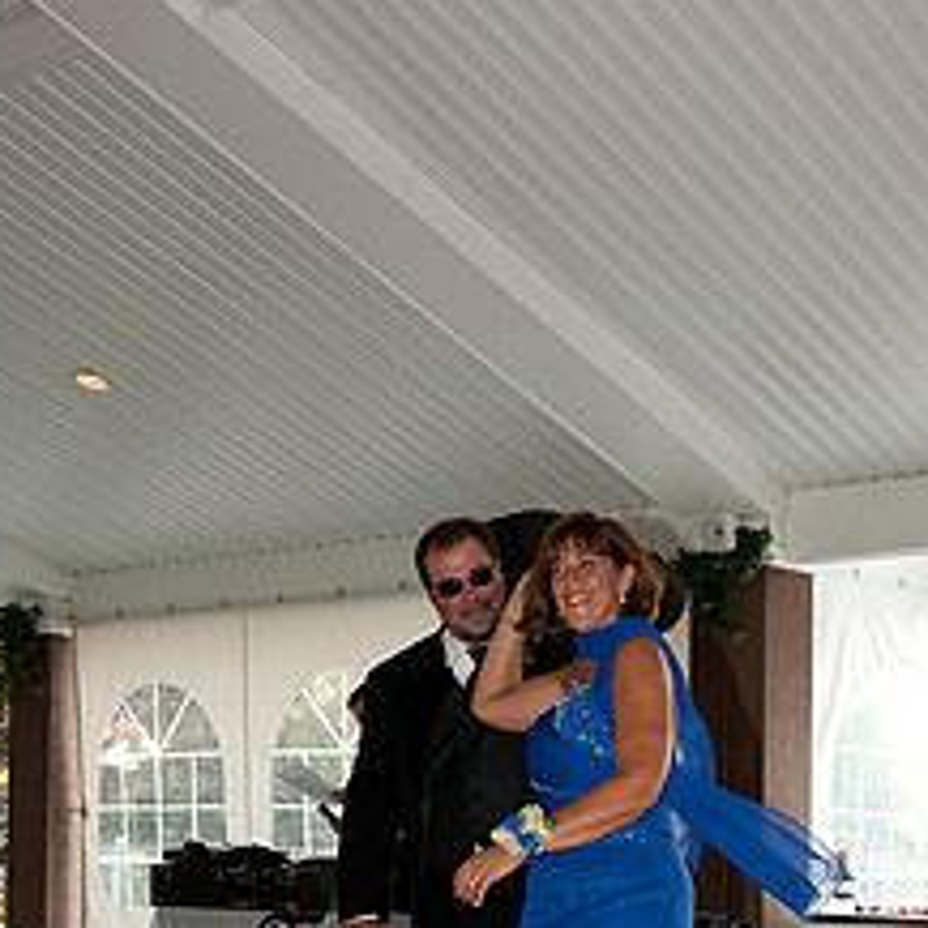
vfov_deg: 25.0
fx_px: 2032
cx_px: 443
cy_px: 813
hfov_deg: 25.7
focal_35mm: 67
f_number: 5.6
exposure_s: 1/160
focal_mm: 38
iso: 1250
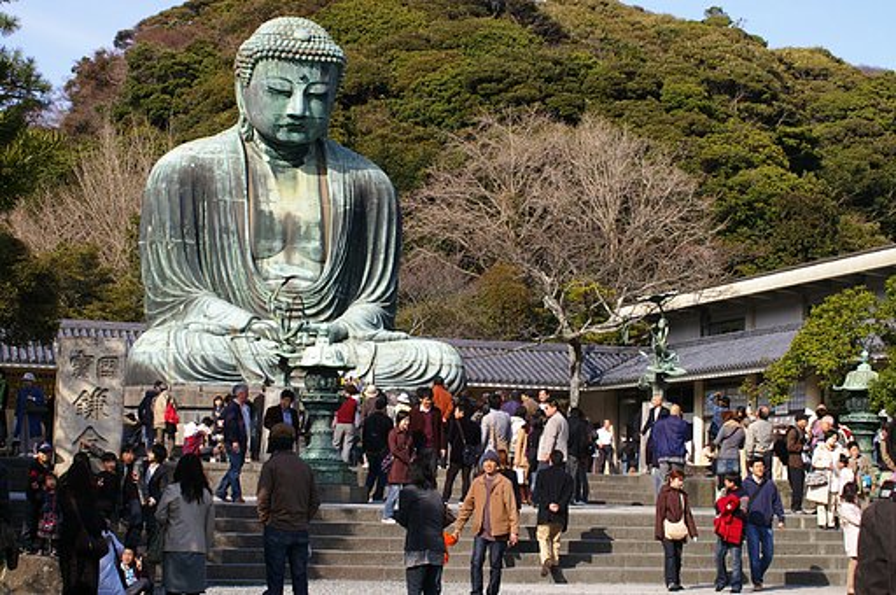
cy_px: 298
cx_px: 448
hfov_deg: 27.0
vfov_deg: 18.1
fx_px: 1864
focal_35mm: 75
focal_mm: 50
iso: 200
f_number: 8
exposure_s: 1/250
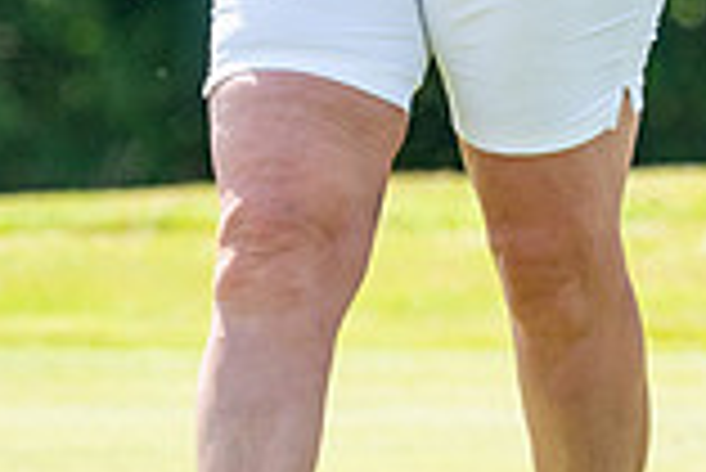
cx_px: 603
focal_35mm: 1662
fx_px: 32623
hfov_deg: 1.2
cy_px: -378
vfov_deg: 0.8
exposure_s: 1/1000
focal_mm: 300
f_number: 5
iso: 320
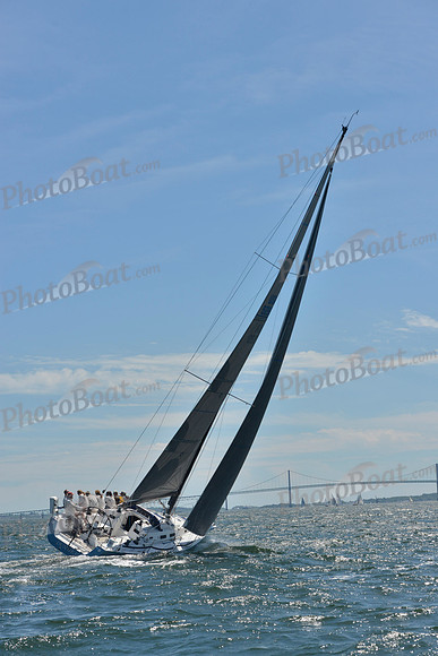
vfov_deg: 28.8
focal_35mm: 70
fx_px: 1277
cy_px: 328
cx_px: 219
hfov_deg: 19.5
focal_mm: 70
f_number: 10
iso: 280
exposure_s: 1/1250
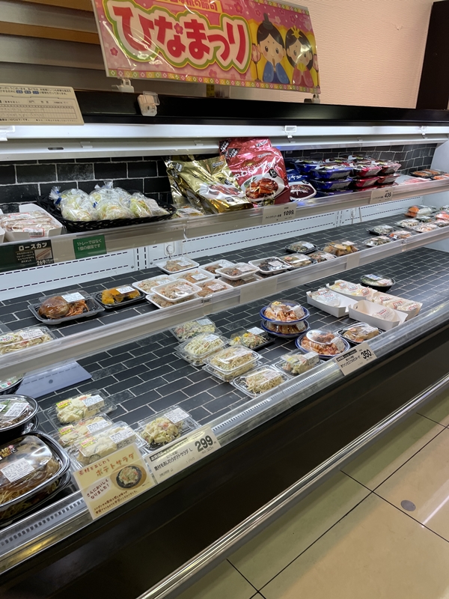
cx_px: 224
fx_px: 450
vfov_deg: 67.3
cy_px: 300
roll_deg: -4.6
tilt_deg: -21.2
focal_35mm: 26
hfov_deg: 53.1
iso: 32
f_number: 1.6
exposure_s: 1/141
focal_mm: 4.2
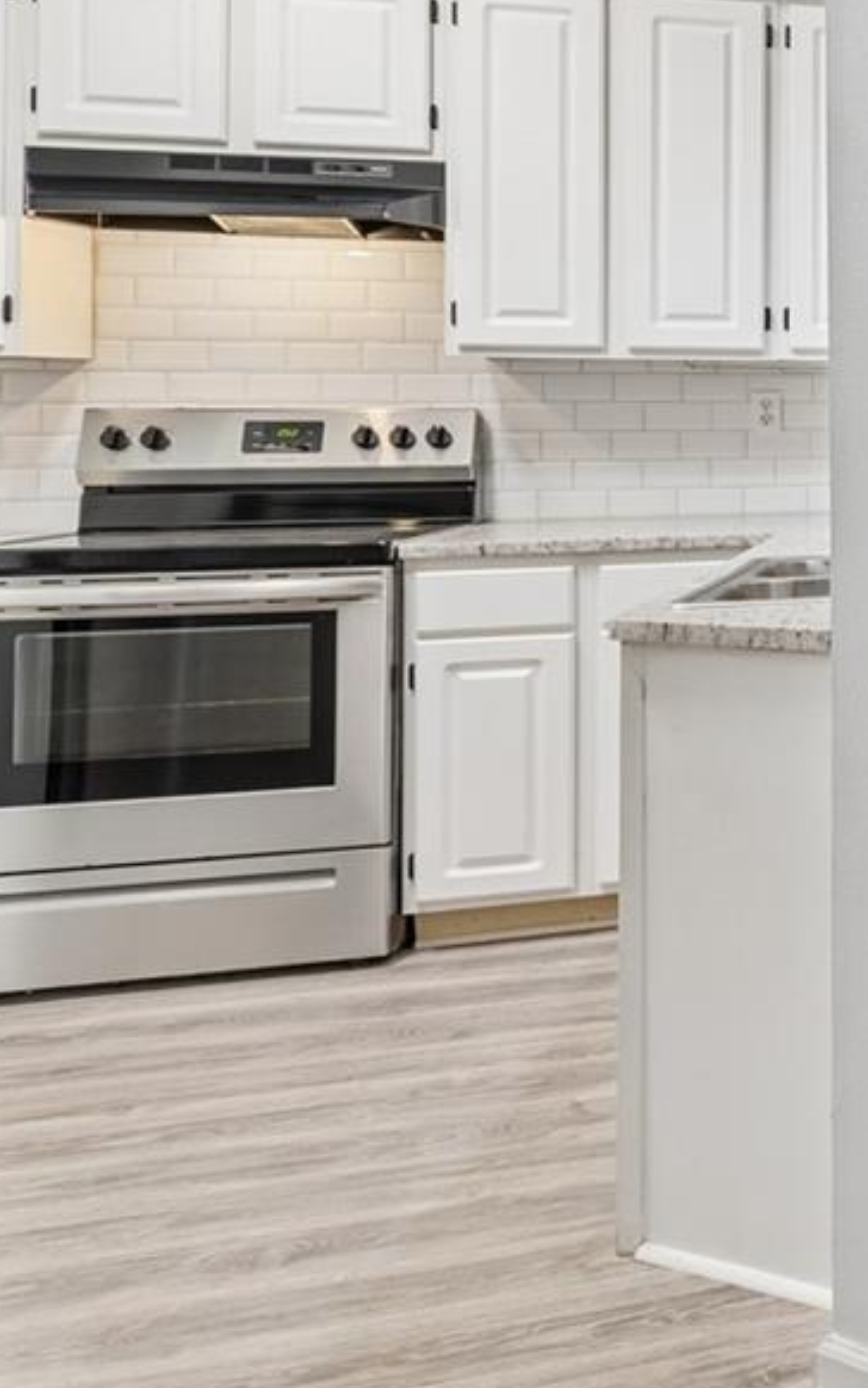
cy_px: 386
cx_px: 1703
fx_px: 1589
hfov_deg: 19.3
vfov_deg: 45.9
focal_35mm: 42
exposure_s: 1/5
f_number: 7.1
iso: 100
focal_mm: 10
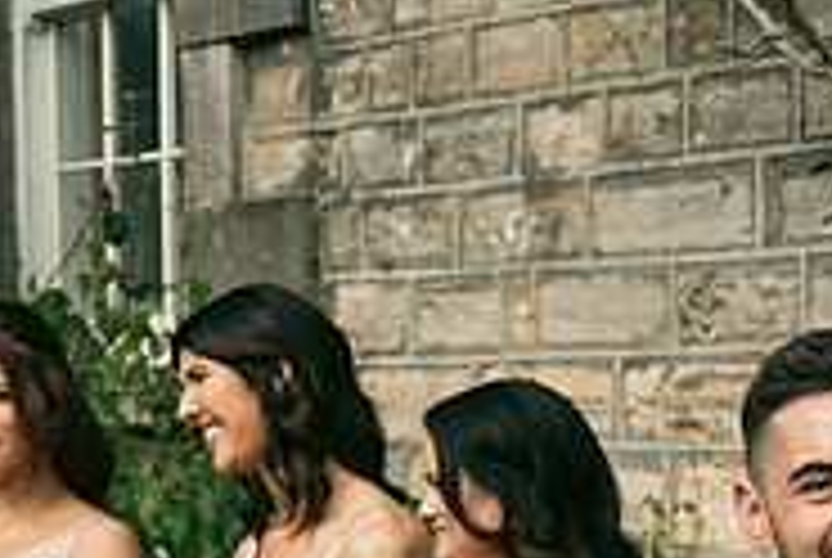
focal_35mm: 97
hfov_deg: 19.0
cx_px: 1156
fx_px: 2245
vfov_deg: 13.6
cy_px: 722
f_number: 3.5
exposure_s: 1/1600
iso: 125
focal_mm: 31
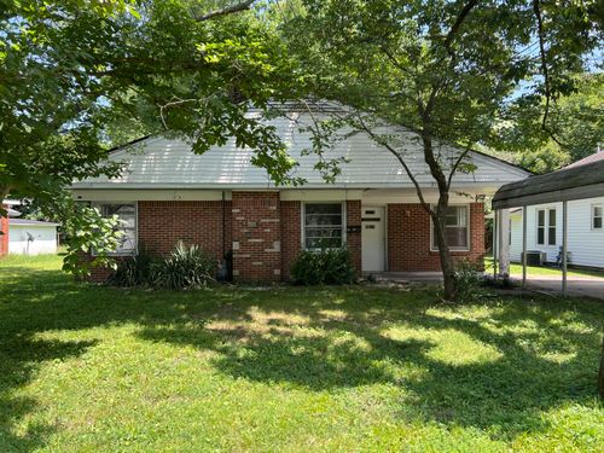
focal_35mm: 26
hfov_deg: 67.3
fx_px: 454
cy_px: 226
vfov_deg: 53.1
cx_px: 302
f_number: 1.5
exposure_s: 1/611
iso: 50
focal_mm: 5.7
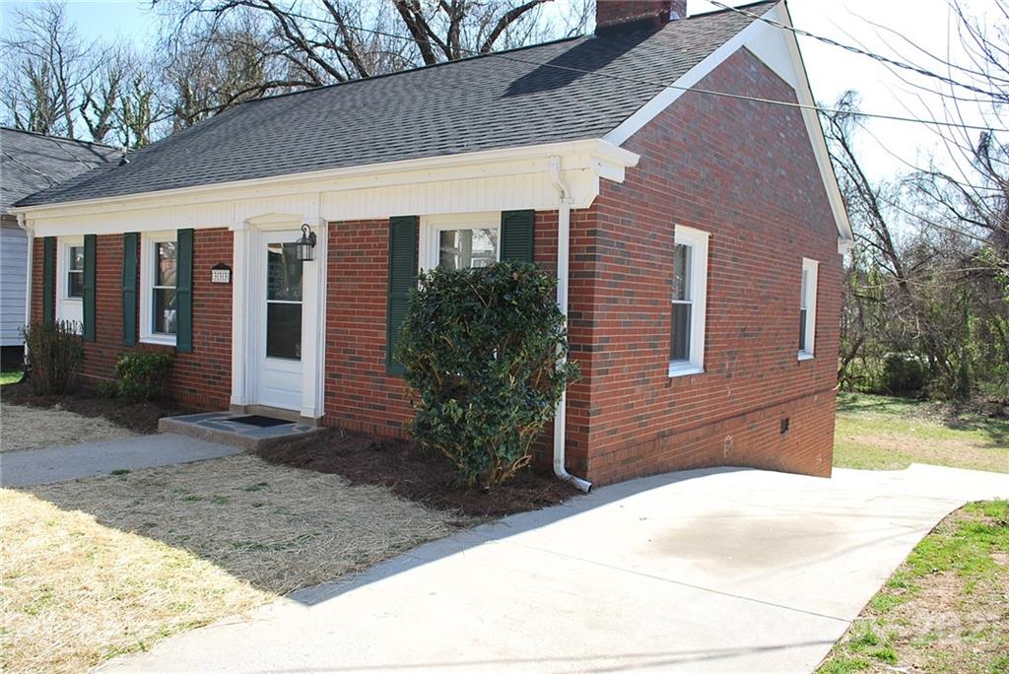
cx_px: 504
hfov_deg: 67.4
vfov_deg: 48.0
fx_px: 757
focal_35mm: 27
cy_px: 337
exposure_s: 1/160
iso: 100
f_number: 6.3
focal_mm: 18
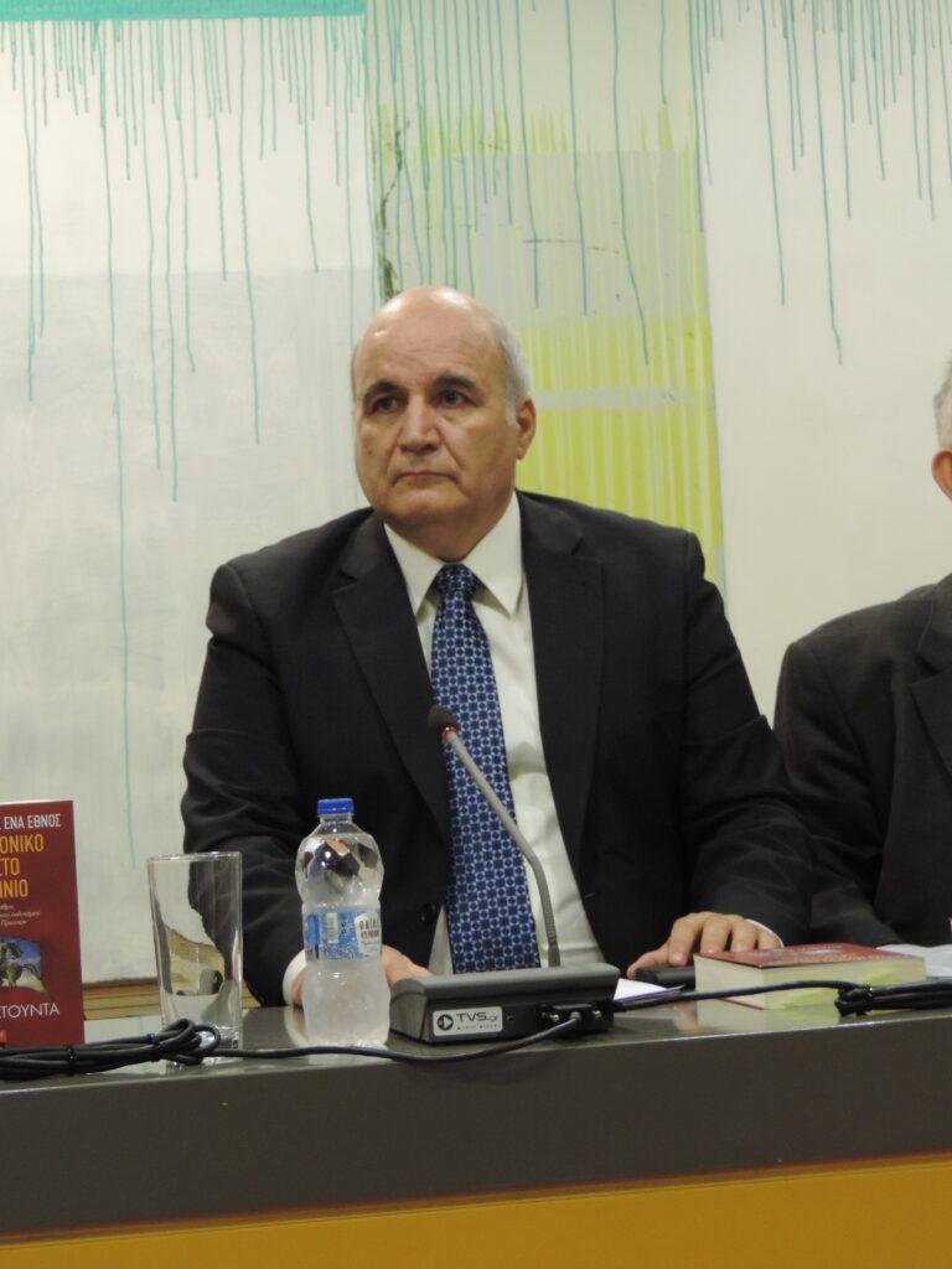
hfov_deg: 14.8
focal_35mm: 100
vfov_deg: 19.6
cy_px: 634
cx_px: 476
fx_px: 3667
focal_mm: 17.8
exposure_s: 1/25
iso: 640
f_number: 4.1
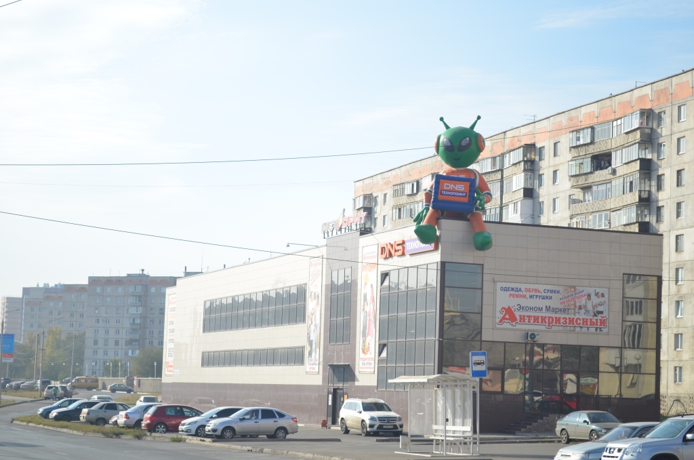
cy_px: 230
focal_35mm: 82
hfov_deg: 24.7
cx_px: 347
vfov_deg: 16.5
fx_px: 1587
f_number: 8
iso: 110
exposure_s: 1/250
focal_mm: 55
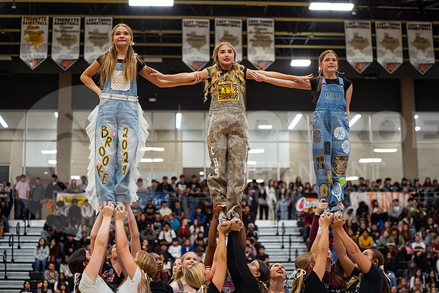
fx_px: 854
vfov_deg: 19.5
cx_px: 220
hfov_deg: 28.8
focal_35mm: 70
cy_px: 146
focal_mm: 70
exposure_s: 1/1000
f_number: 3.2
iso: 3200
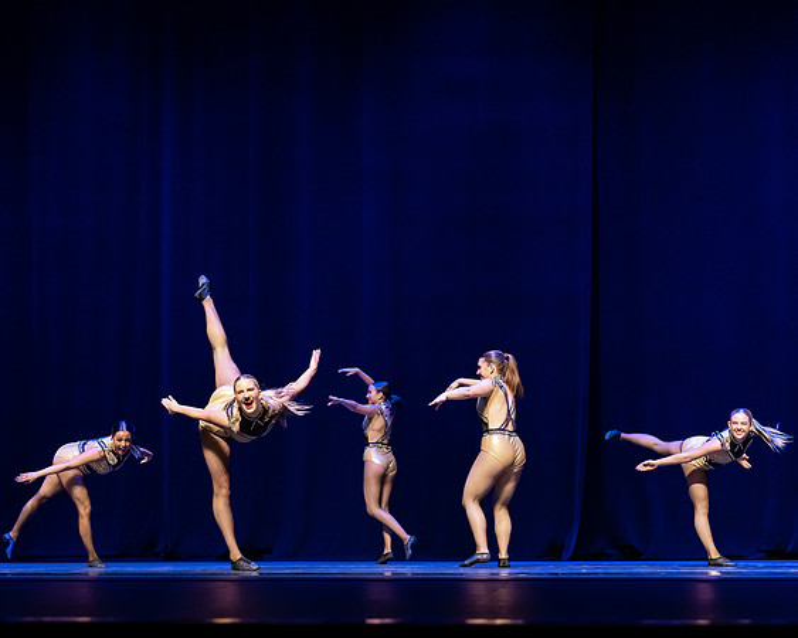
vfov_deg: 20.0
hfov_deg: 24.8
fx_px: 1804
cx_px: 280
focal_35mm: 76
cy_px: 439
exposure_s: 1/640
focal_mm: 49
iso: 4000
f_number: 2.5
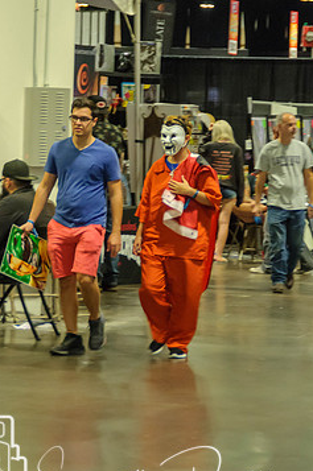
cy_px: 255
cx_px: 125
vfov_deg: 10.9
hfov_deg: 7.2
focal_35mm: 189
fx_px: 2472
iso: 1600
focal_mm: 100
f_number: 5.6
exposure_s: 1/30
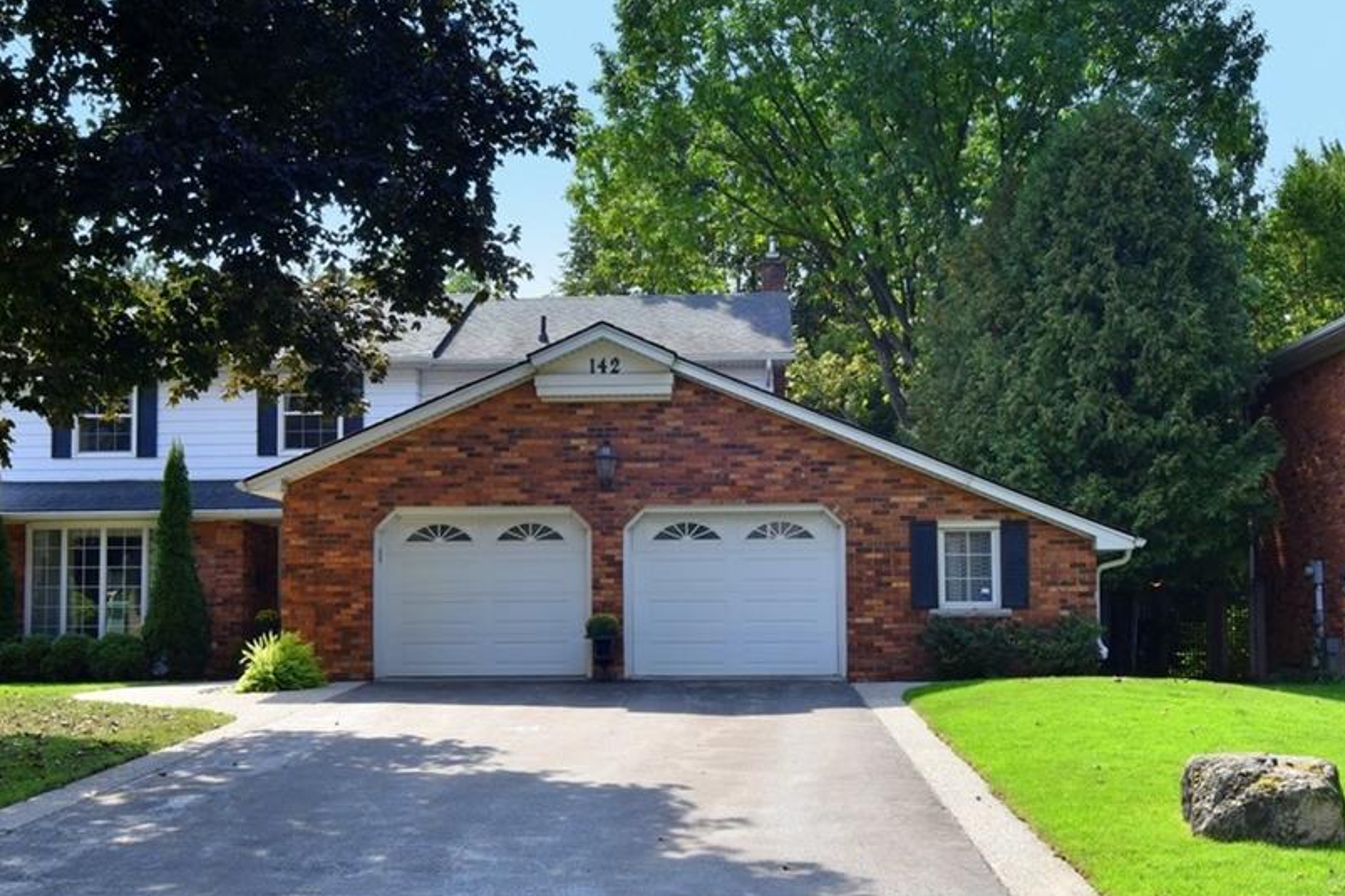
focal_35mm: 37
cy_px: 412
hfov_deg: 51.5
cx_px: 536
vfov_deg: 35.9
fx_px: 1382
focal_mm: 29
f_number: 10
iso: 500
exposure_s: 1/400
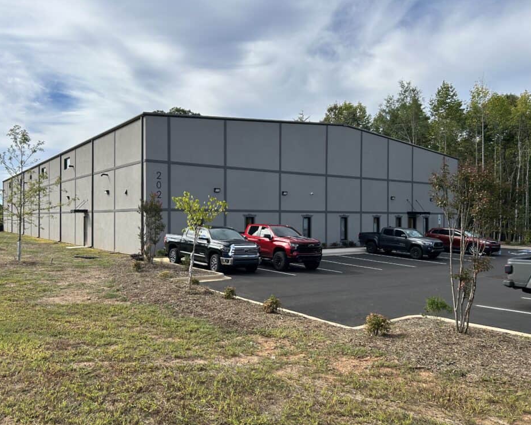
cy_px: 218
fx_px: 440
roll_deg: +0.2
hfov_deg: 62.1
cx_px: 245
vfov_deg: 51.5
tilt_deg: -0.8
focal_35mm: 28
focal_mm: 5.7
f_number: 1.5
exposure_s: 1/3571
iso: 50
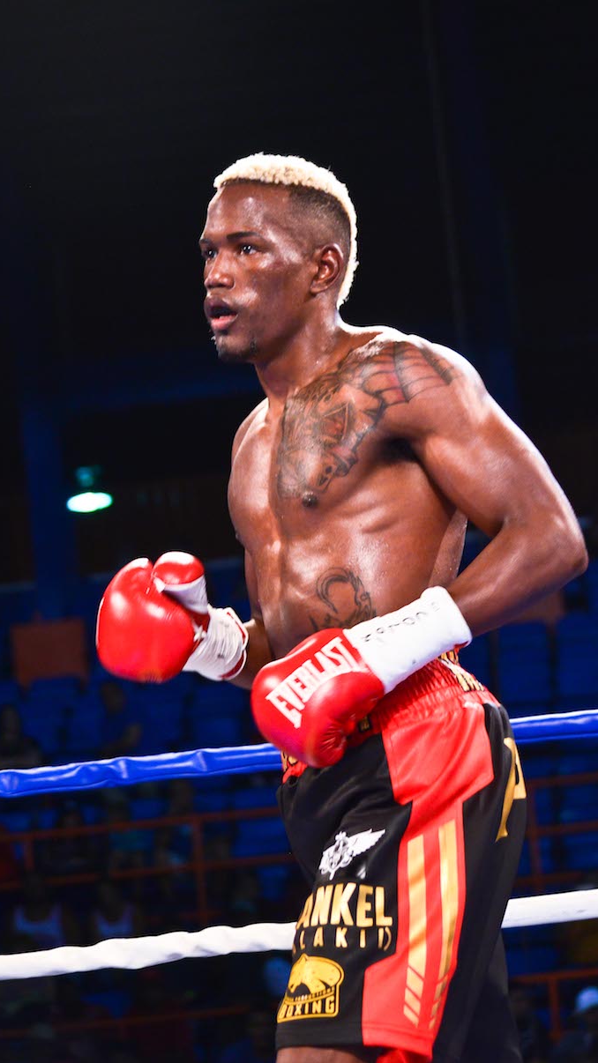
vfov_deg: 16.1
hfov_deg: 9.1
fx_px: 3766
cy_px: 532
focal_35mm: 134
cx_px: 320
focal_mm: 85
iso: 1250
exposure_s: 1/160
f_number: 4.5
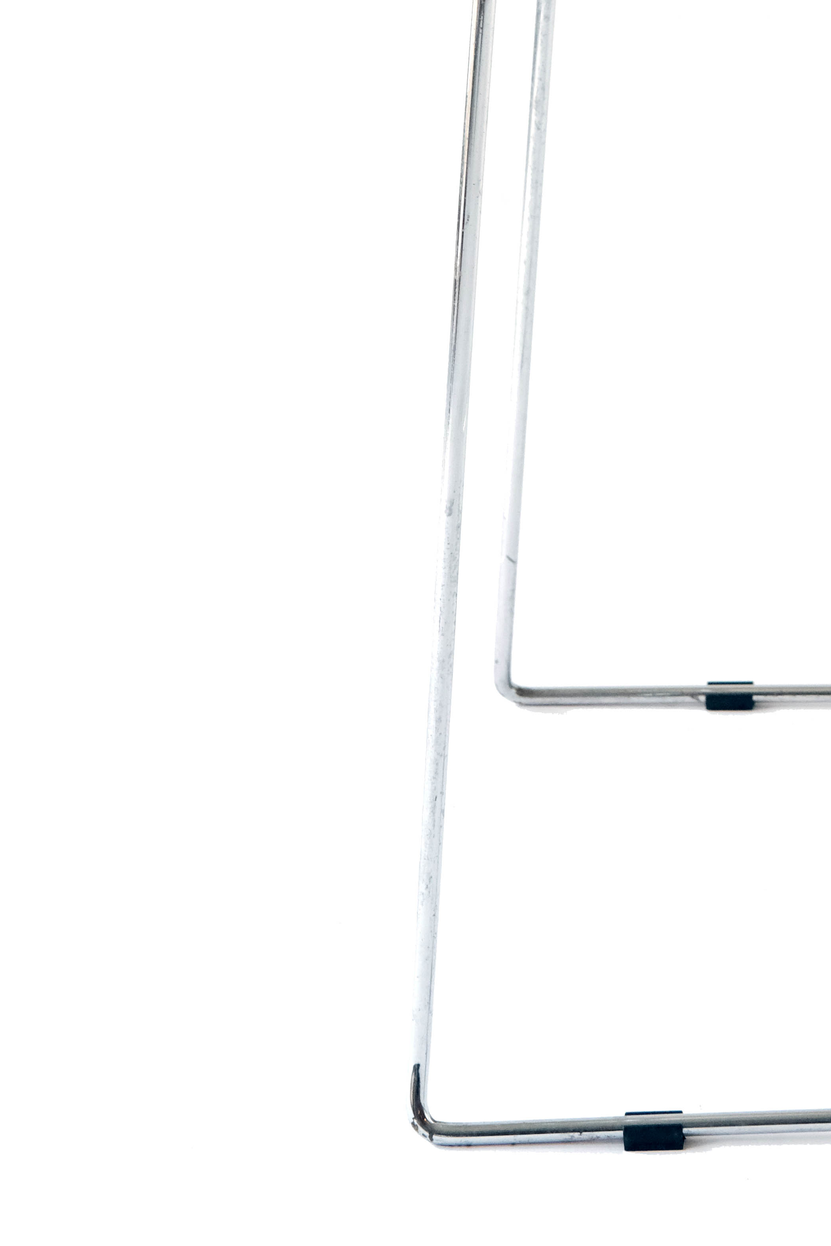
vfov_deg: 19.9
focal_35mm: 101
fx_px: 3497
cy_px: 164
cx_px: 786
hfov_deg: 13.4
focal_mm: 35
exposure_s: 1/125
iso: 4000
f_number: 5.6
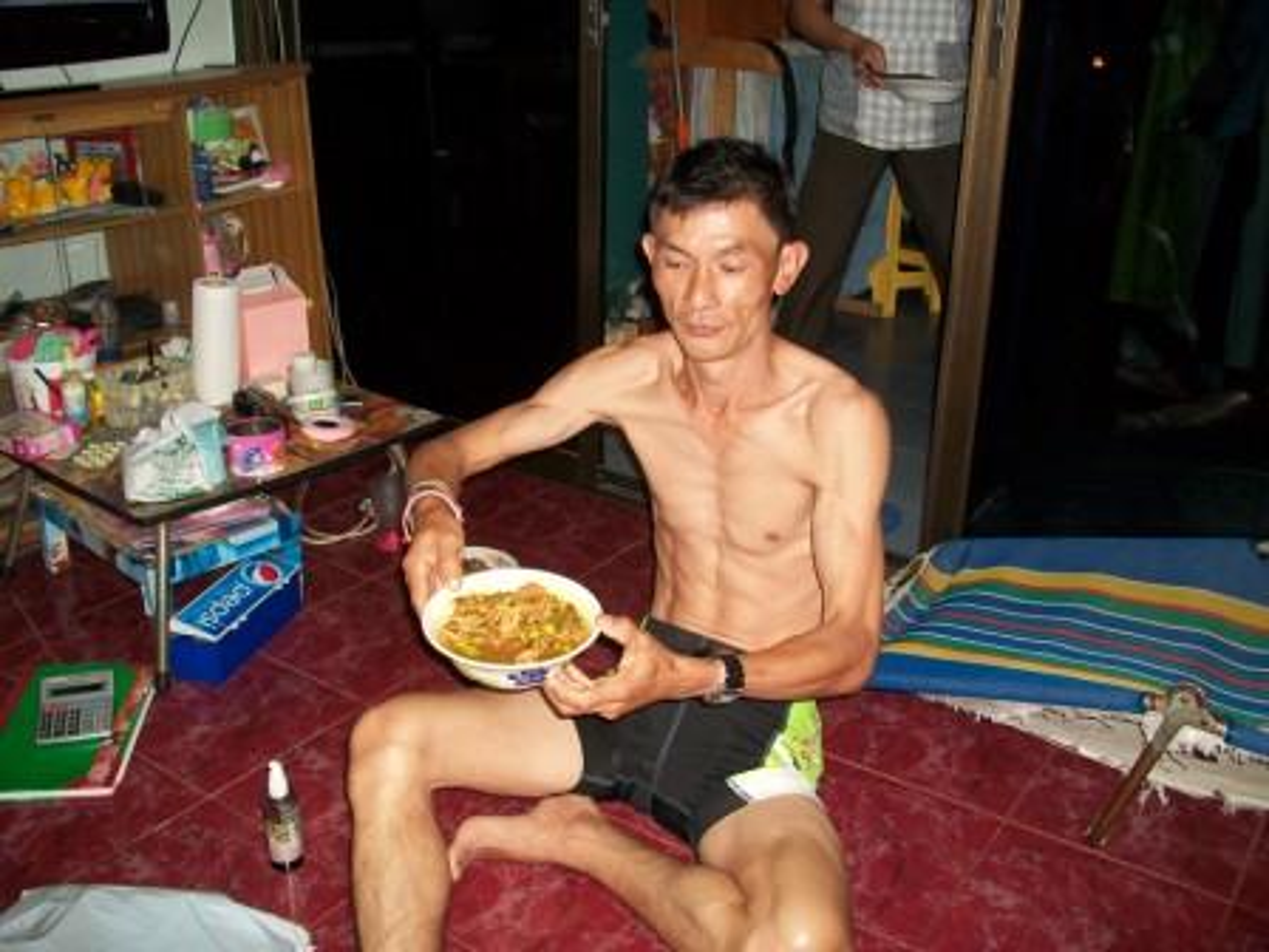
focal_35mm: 34
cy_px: 476
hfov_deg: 54.0
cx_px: 634
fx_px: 1246
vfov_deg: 41.8
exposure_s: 1/60
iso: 160
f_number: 2.8
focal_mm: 5.7
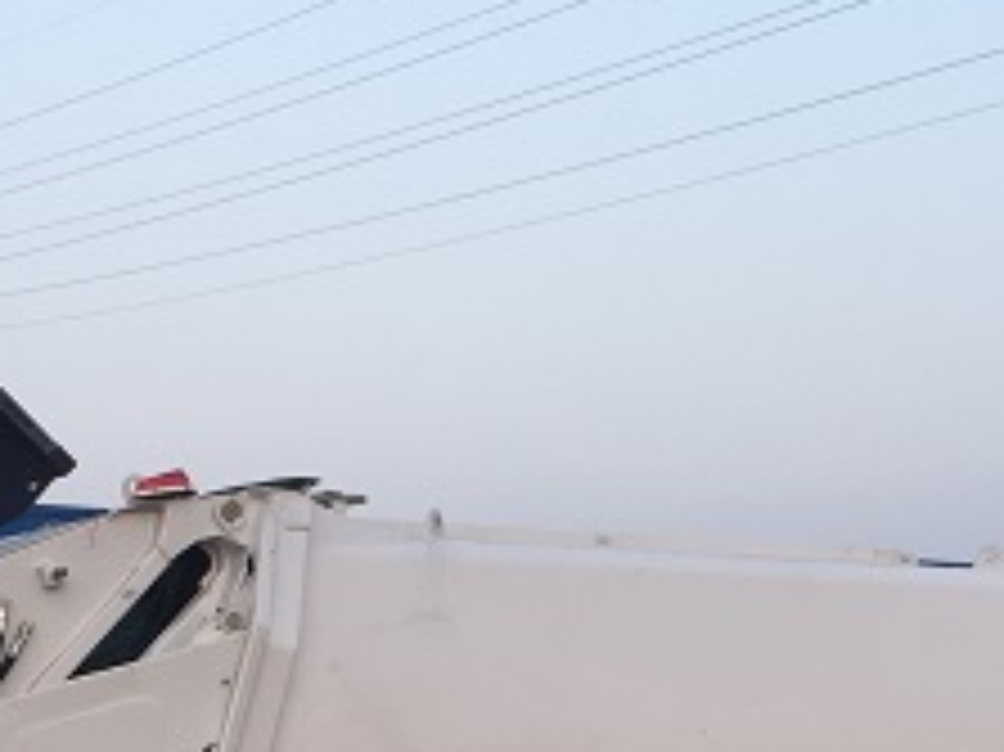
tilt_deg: -1.6
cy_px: 939
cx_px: 592
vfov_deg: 15.5
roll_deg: -0.5
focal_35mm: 91
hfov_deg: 21.5
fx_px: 2638
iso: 40
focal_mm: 4.15
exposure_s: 1/60
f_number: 2.2
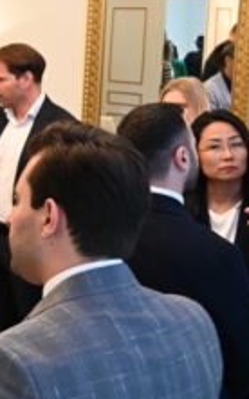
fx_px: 902
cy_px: 183
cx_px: -119
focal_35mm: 83
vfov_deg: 24.9
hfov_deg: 14.7
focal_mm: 24
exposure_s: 1/125
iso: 4000
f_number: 4
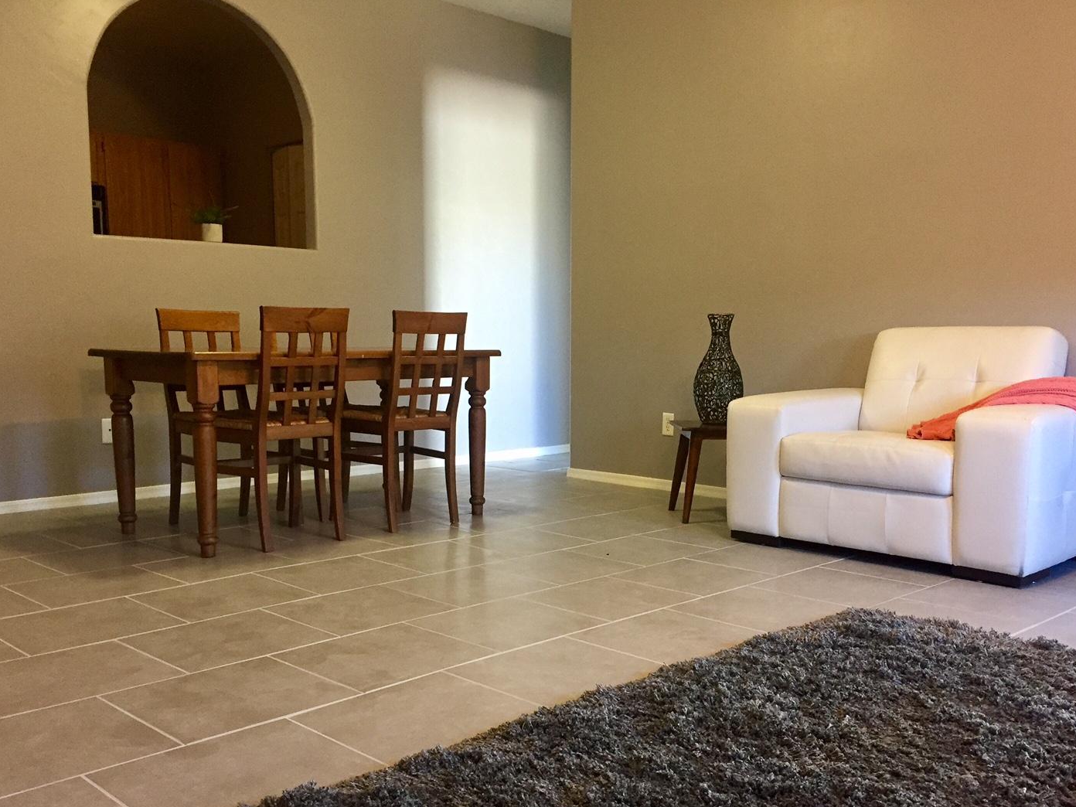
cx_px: 567
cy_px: 469
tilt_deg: -6.4
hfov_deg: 53.9
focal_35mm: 34
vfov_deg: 41.7
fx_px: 1057
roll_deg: -0.2
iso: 160
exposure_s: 1/30
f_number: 2.2
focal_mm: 4.15
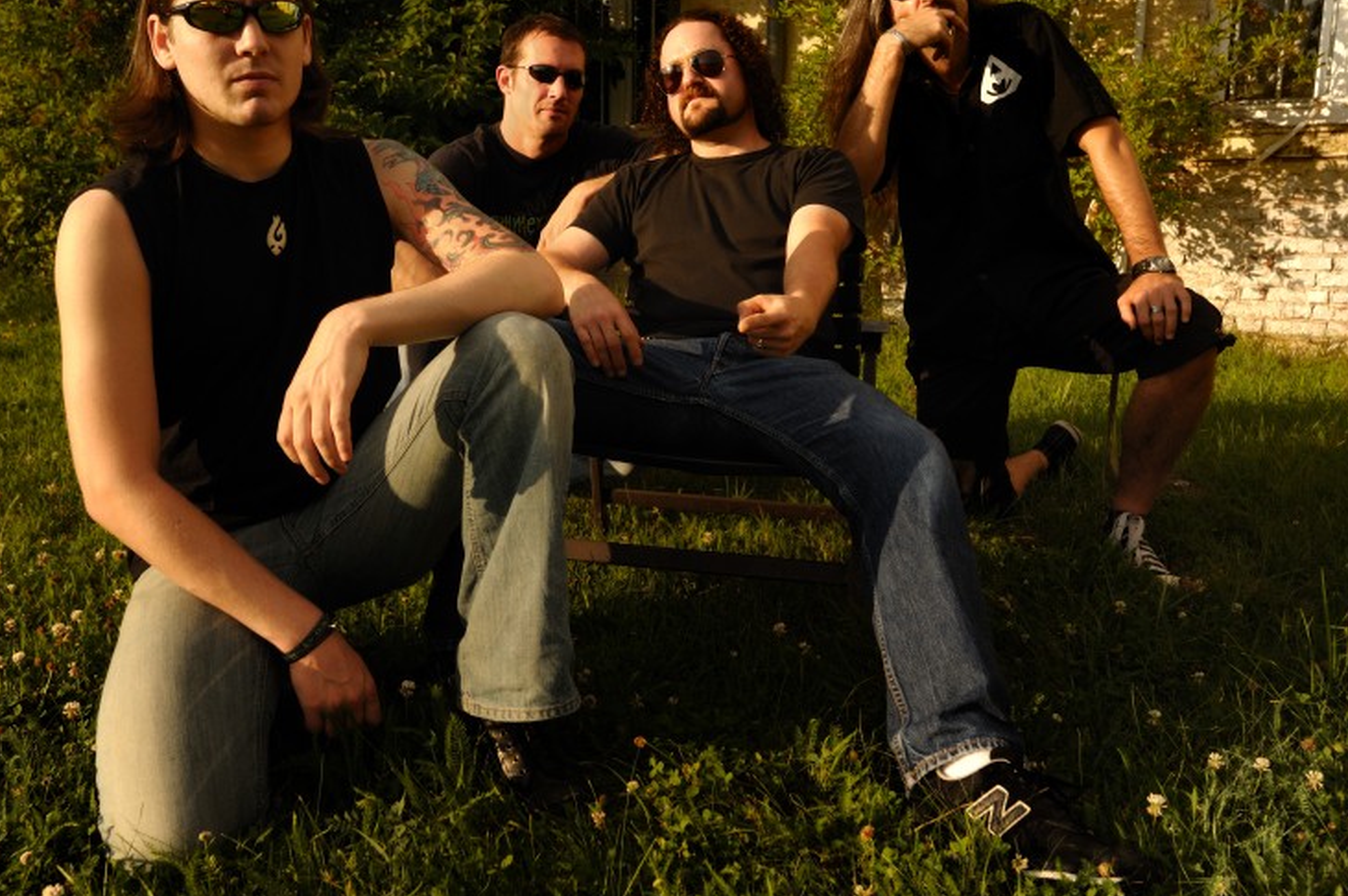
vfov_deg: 41.0
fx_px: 1197
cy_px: 400
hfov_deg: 58.8
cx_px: 684
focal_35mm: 32
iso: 800
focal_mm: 26
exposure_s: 1/1500
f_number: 8
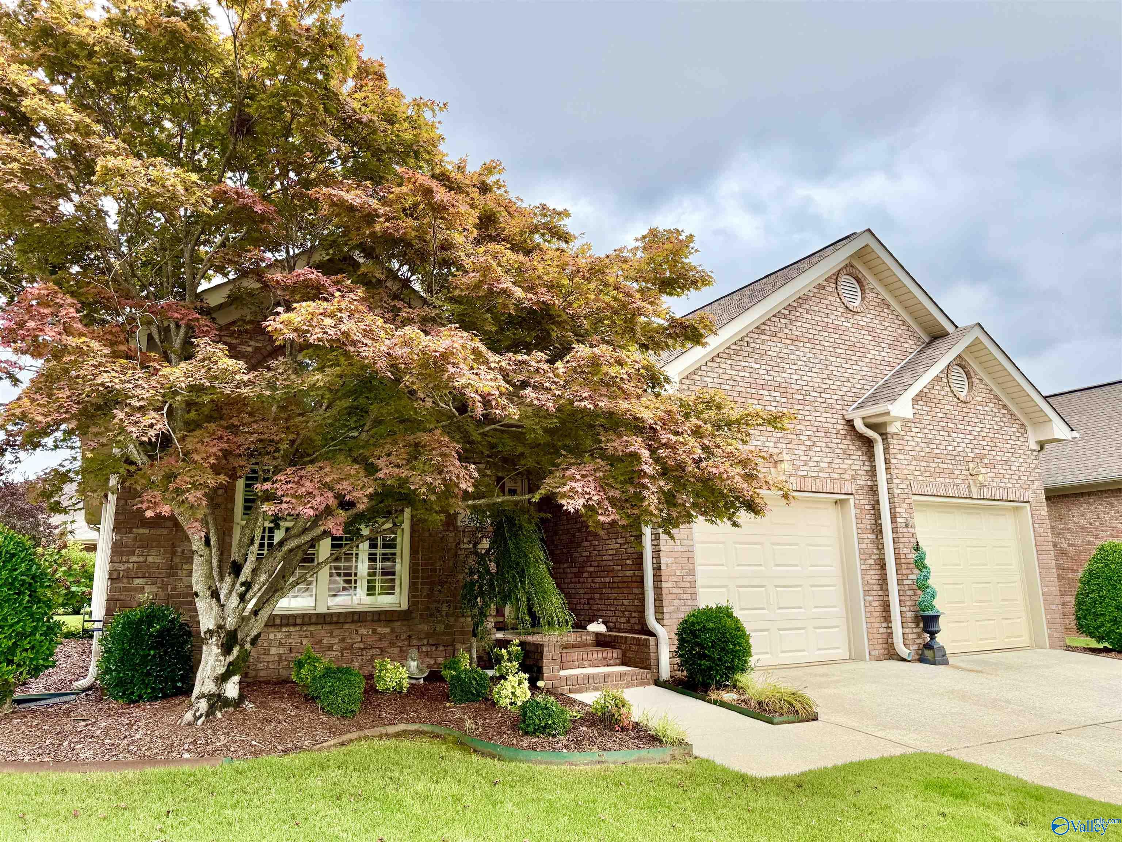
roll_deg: +0.8
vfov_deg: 56.8
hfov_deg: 71.6
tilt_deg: +12.5
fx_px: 778
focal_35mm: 24
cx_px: 561
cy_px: 421
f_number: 1.78
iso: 100
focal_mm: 6.76
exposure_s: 1/4167
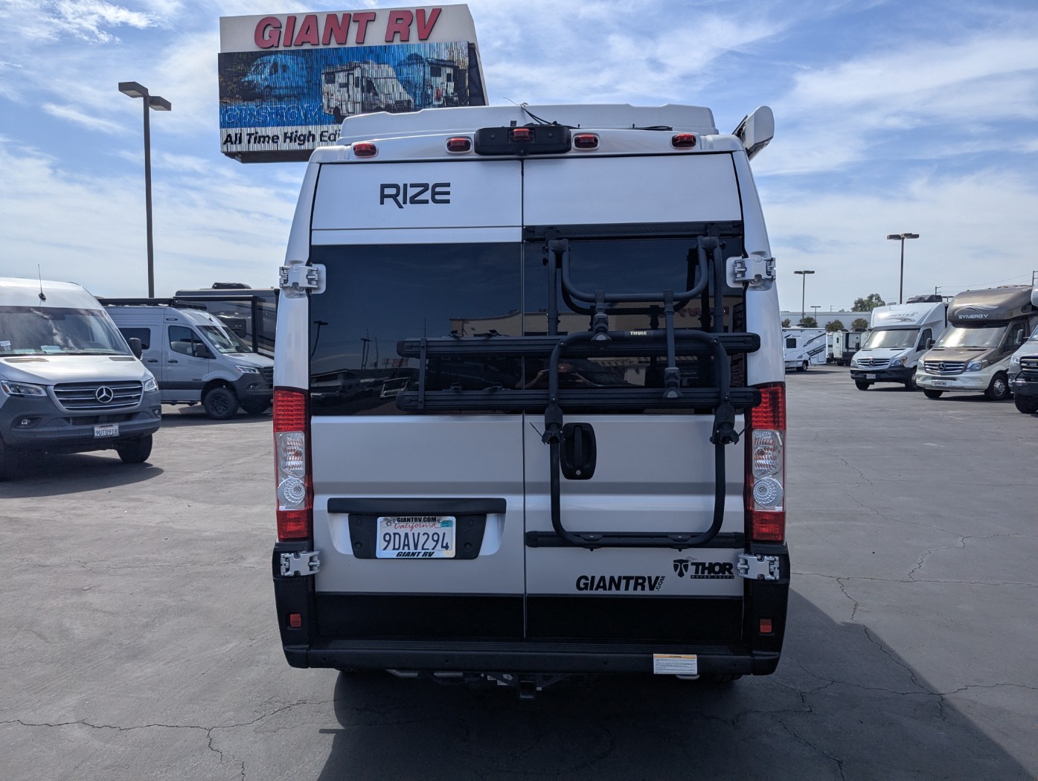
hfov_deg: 71.5
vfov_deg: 56.9
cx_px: 519
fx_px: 721
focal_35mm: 24
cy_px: 390
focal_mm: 6.81
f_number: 1.85
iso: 40
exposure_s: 1/3058
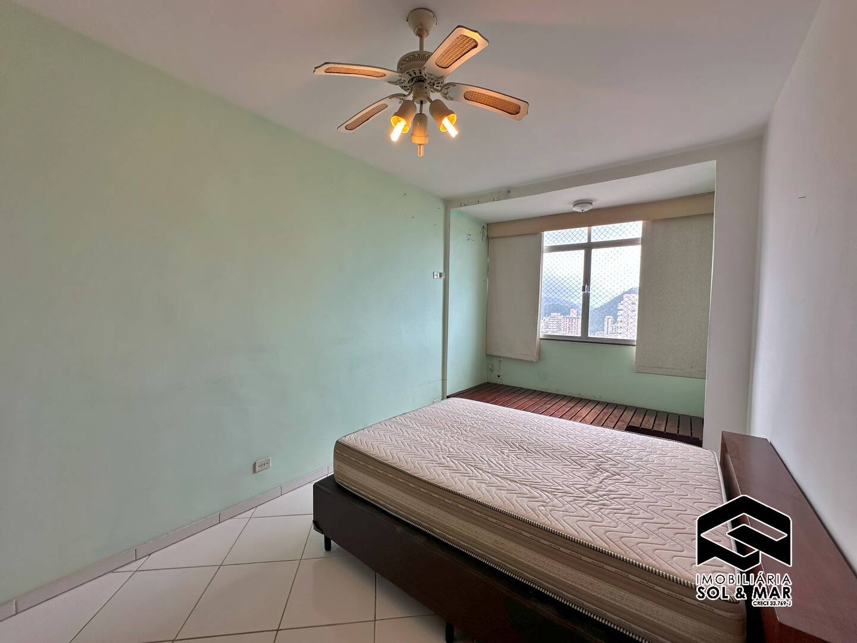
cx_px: 428
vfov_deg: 85.7
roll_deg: -1.3
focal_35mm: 14
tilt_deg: -2.4
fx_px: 347
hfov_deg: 102.1
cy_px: 322
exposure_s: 1/175
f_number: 2.2
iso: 40
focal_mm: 2.22
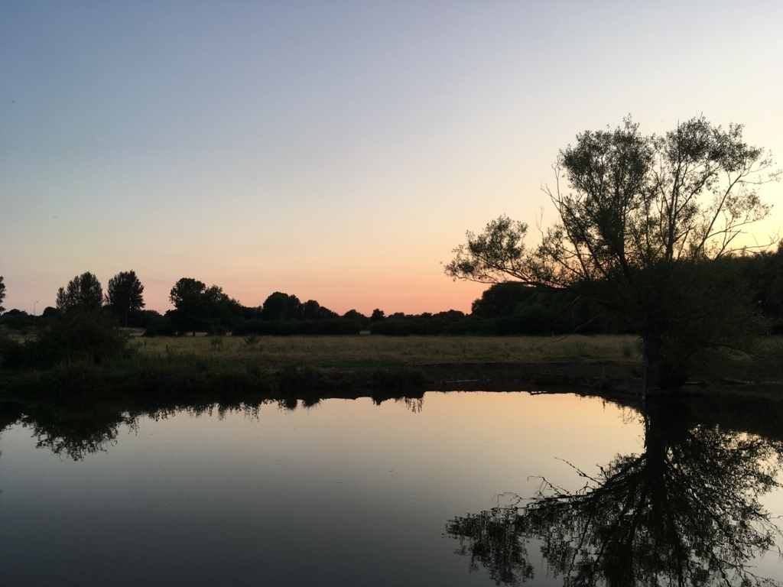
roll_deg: -0.2
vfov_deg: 48.2
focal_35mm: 29
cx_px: 392
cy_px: 294
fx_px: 656
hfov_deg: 61.7
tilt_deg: +3.7
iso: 25
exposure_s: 1/100
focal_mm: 4.15
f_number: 2.2
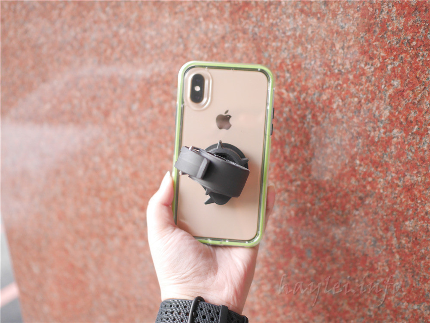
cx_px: 215
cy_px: 162
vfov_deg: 46.8
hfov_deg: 60.0
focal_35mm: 30
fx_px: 373
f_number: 1.7
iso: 800
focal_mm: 15
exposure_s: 1/60
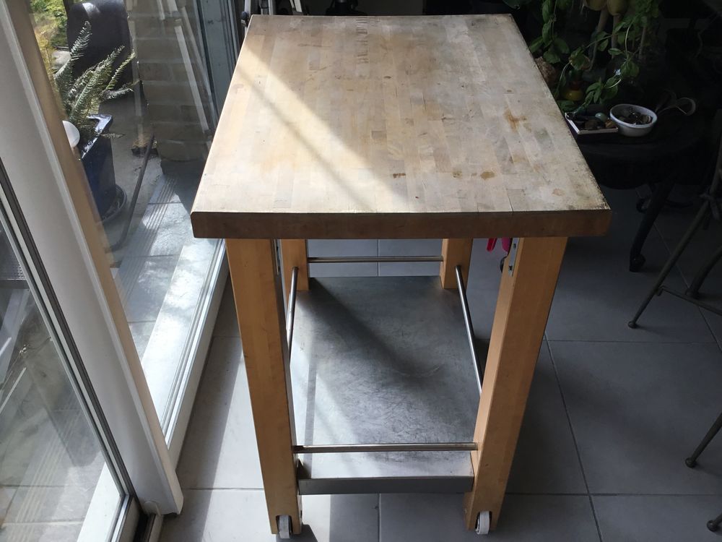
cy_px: 271
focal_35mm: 31
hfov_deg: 58.4
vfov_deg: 45.4
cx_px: 361
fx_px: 647
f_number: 2.4
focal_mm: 3.3
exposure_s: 1/473
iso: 25
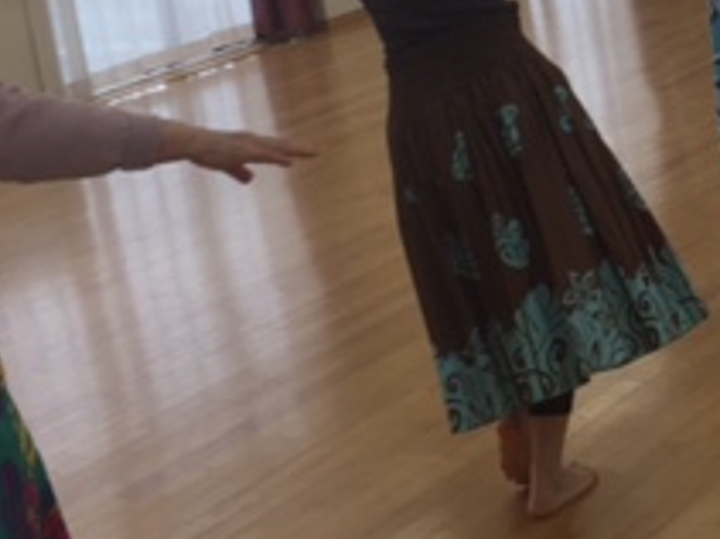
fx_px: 1829
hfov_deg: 21.6
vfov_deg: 16.0
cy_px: -136
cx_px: 700
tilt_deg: -3.8
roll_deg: +9.9
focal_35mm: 88
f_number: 2.2
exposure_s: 1/129
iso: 32
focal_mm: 4.15
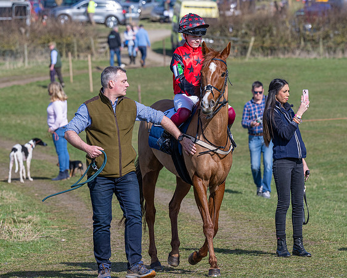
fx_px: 2787
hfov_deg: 7.1
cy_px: 129
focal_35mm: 271
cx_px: 213
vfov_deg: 5.7
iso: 200
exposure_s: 1/1600
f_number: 5
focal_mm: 150
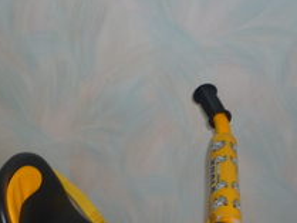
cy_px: 175
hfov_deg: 23.9
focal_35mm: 79
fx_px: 678
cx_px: 17
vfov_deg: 18.5
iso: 100
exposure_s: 1/30
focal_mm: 5.2
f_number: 3.3
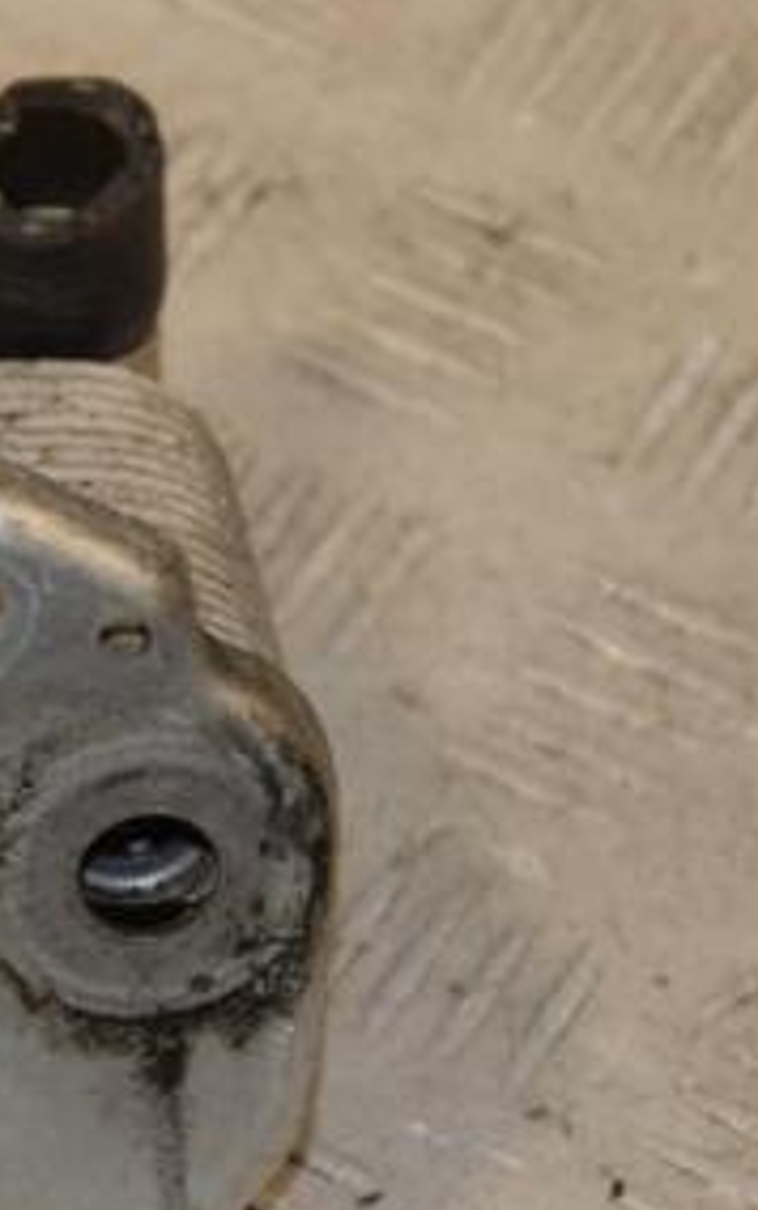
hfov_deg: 6.1
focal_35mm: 213
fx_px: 7026
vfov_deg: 9.8
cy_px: 822
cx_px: -234
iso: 800
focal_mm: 66
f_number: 7.1
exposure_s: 1/200
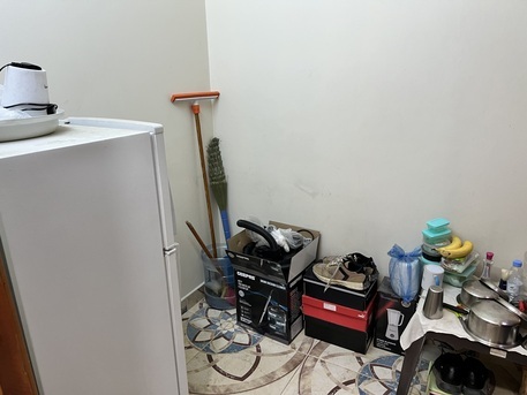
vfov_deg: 53.1
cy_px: 198
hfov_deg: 67.3
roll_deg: +2.0
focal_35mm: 26
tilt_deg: -18.2
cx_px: 264
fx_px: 396
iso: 160
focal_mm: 5.7
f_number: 1.5
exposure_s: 1/60
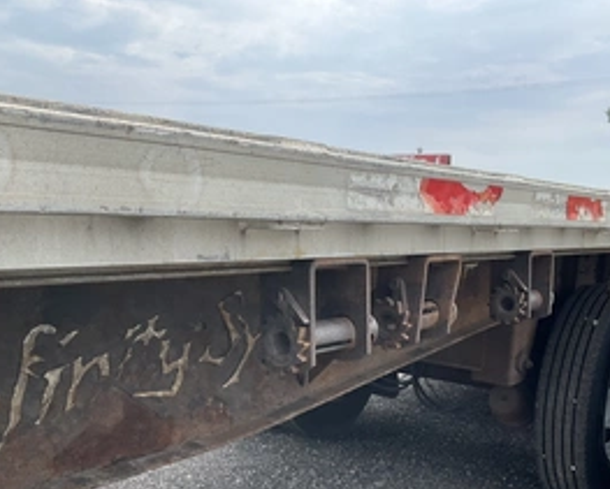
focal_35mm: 43
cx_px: 360
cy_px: 345
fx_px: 777
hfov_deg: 42.7
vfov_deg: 34.5
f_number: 1.8
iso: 25
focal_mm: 3
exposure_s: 1/606
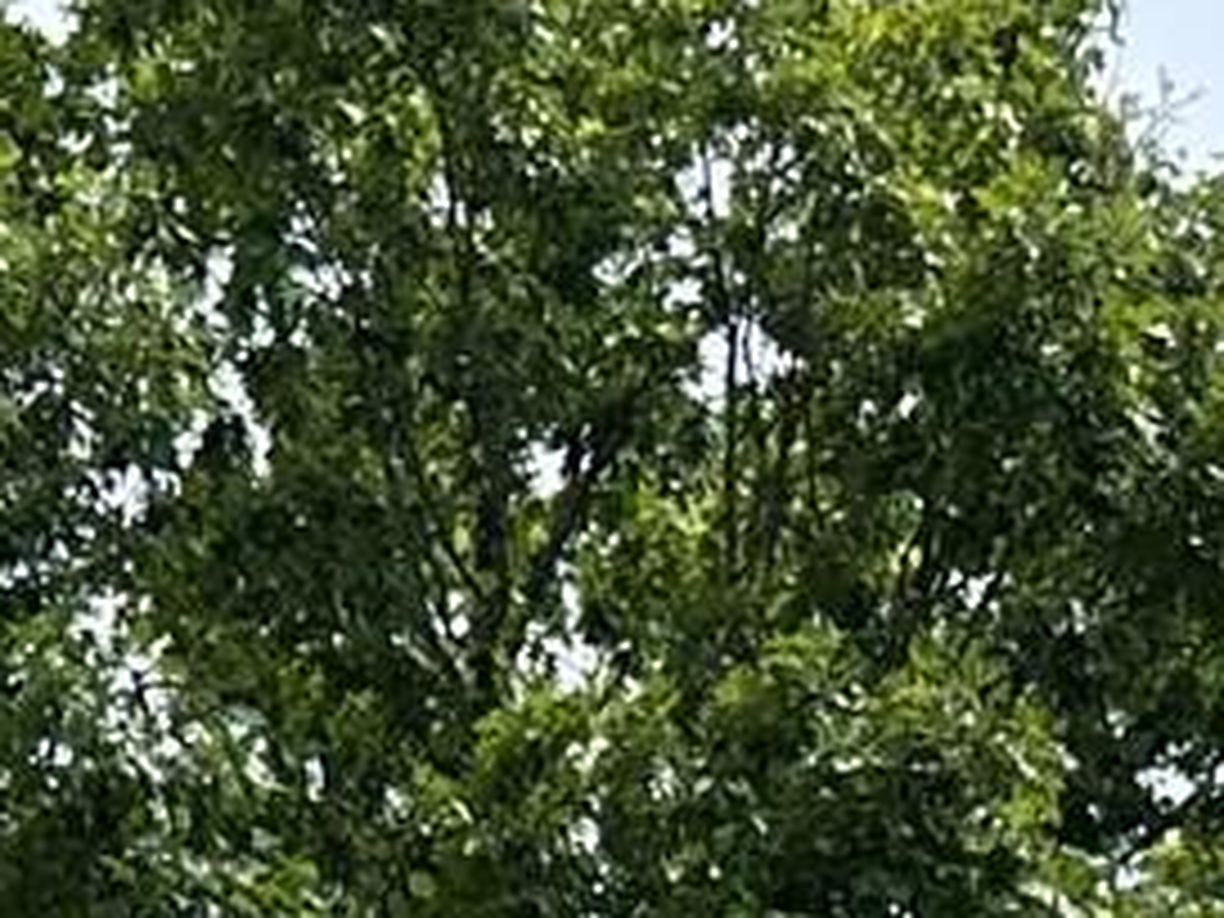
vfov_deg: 6.9
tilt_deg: +8.2
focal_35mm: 181
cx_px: 1210
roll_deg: +3.4
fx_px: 6400
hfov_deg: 10.8
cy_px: 3303
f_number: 1.78
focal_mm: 6.86
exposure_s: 1/3717
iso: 80
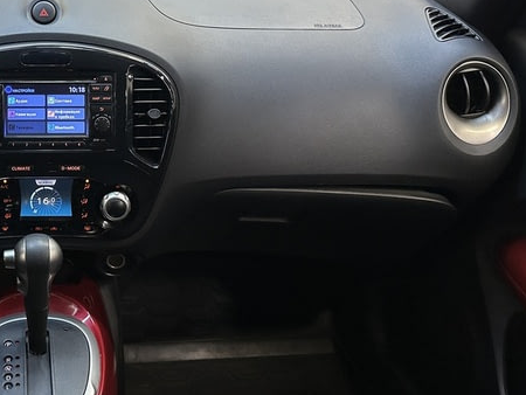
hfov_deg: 36.5
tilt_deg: -20.8
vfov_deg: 29.6
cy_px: 82
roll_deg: +0.2
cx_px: 29
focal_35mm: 48
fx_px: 730
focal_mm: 6.86
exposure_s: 1/64
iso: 250
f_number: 1.78
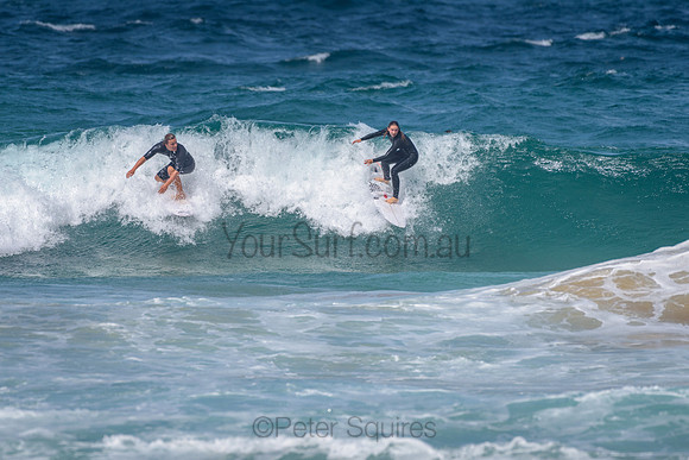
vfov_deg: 2.2
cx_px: 282
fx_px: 11741
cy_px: 197
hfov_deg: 3.4
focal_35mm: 613
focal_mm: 500
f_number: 5.6
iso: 110
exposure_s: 1/2000
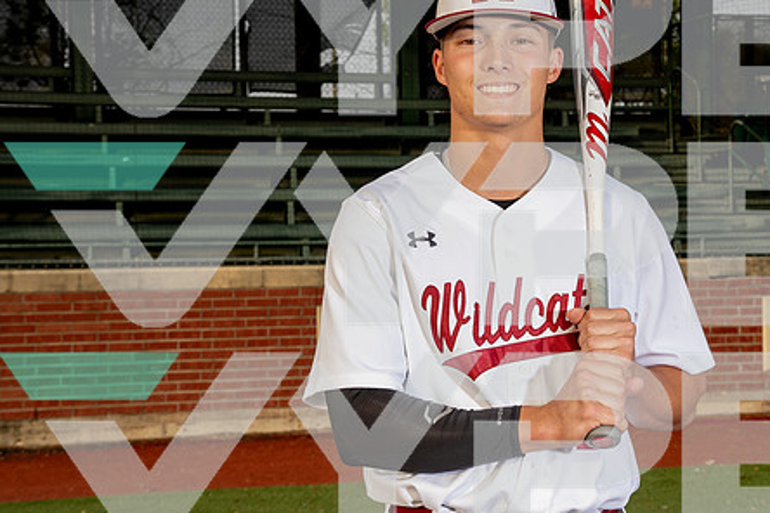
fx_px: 1732
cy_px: 235
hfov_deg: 25.0
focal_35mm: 81
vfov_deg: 16.9
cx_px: 446
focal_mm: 62
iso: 250
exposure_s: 1/250
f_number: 11
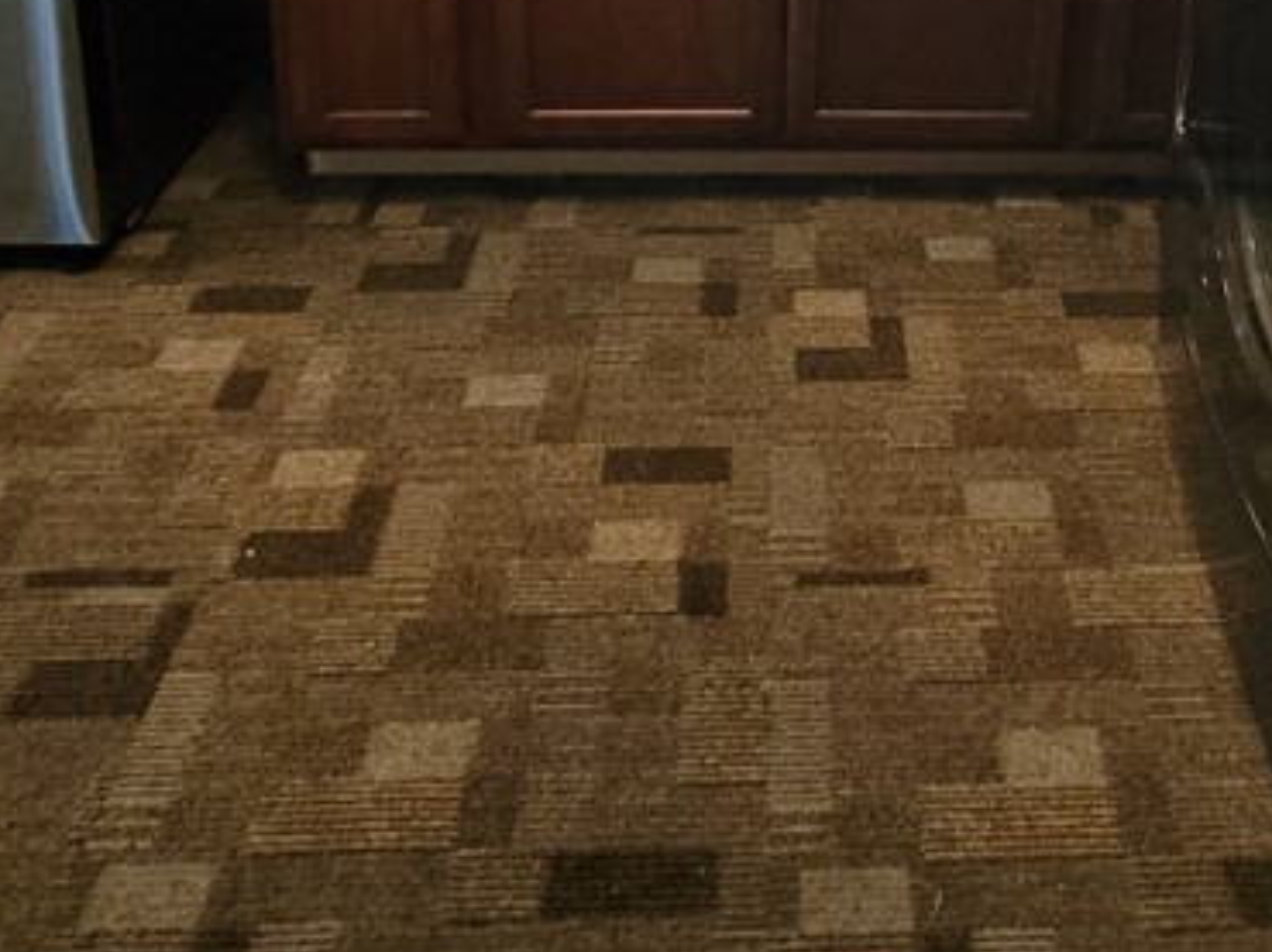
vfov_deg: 30.2
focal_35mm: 36
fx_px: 1322
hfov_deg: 50.5
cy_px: -326
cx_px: 842
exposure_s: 1/60
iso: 400
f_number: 2.2
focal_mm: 1.74
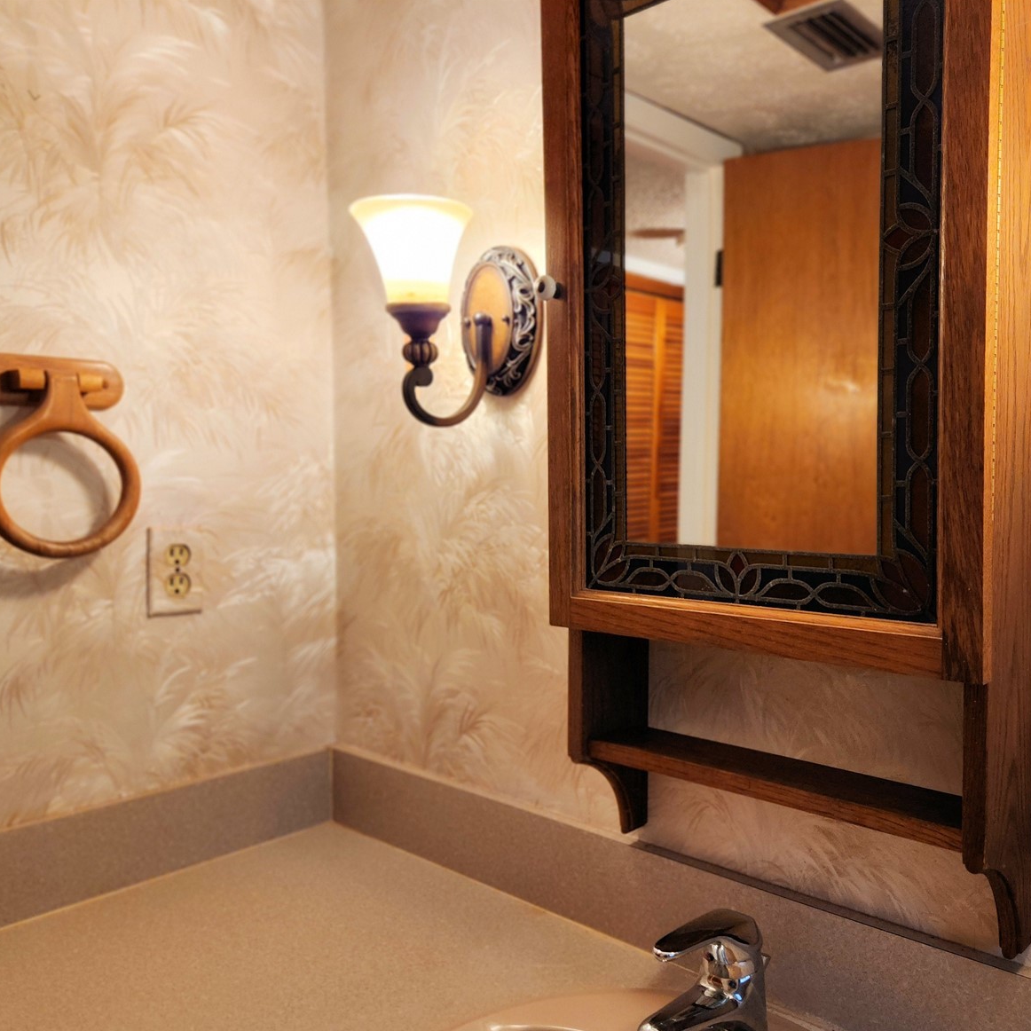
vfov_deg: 57.3
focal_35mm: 28
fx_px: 944
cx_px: 642
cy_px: 527
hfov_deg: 56.6
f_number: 1.8
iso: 320
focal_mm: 5.4
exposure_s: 1/120
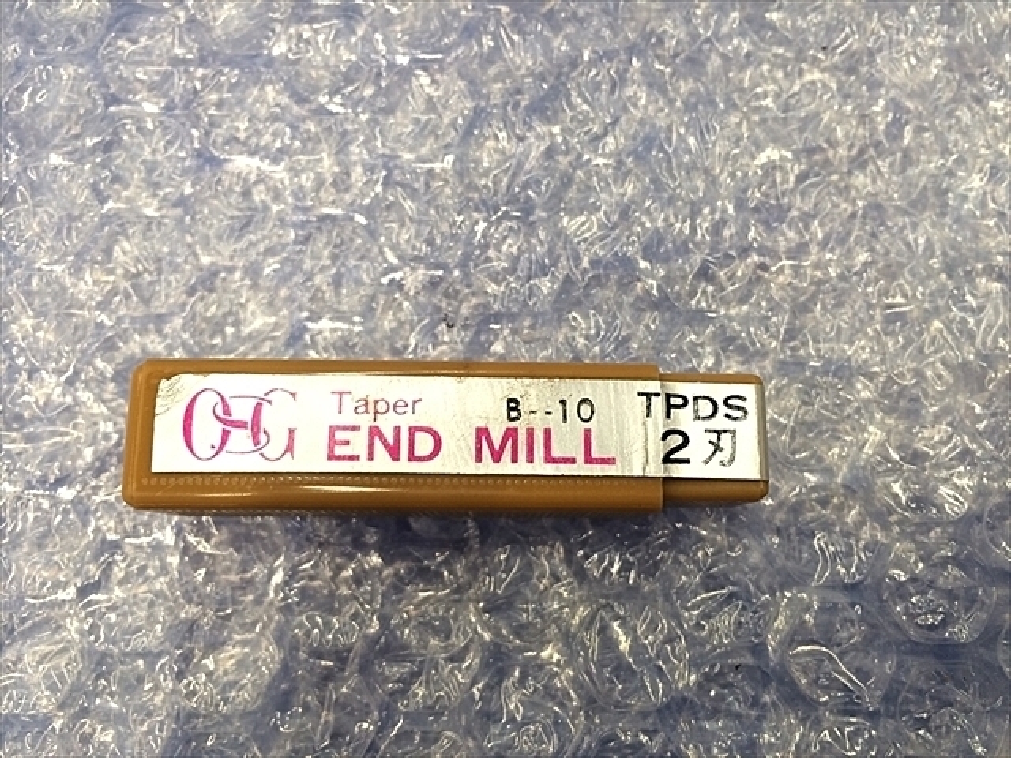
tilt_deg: -80.9
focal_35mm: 29
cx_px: 506
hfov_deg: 61.7
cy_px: 379
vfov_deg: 48.2
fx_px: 847
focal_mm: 4.15
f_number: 2.2
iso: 50
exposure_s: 1/30
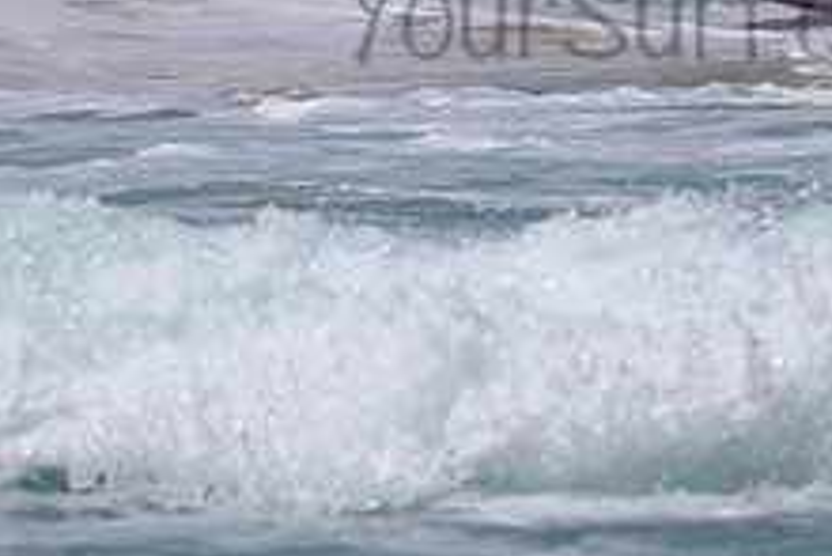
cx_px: 967
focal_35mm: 1617
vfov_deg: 0.9
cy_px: -196
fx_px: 37394
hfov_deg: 1.3
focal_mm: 500
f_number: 5.6
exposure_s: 1/2000
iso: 72
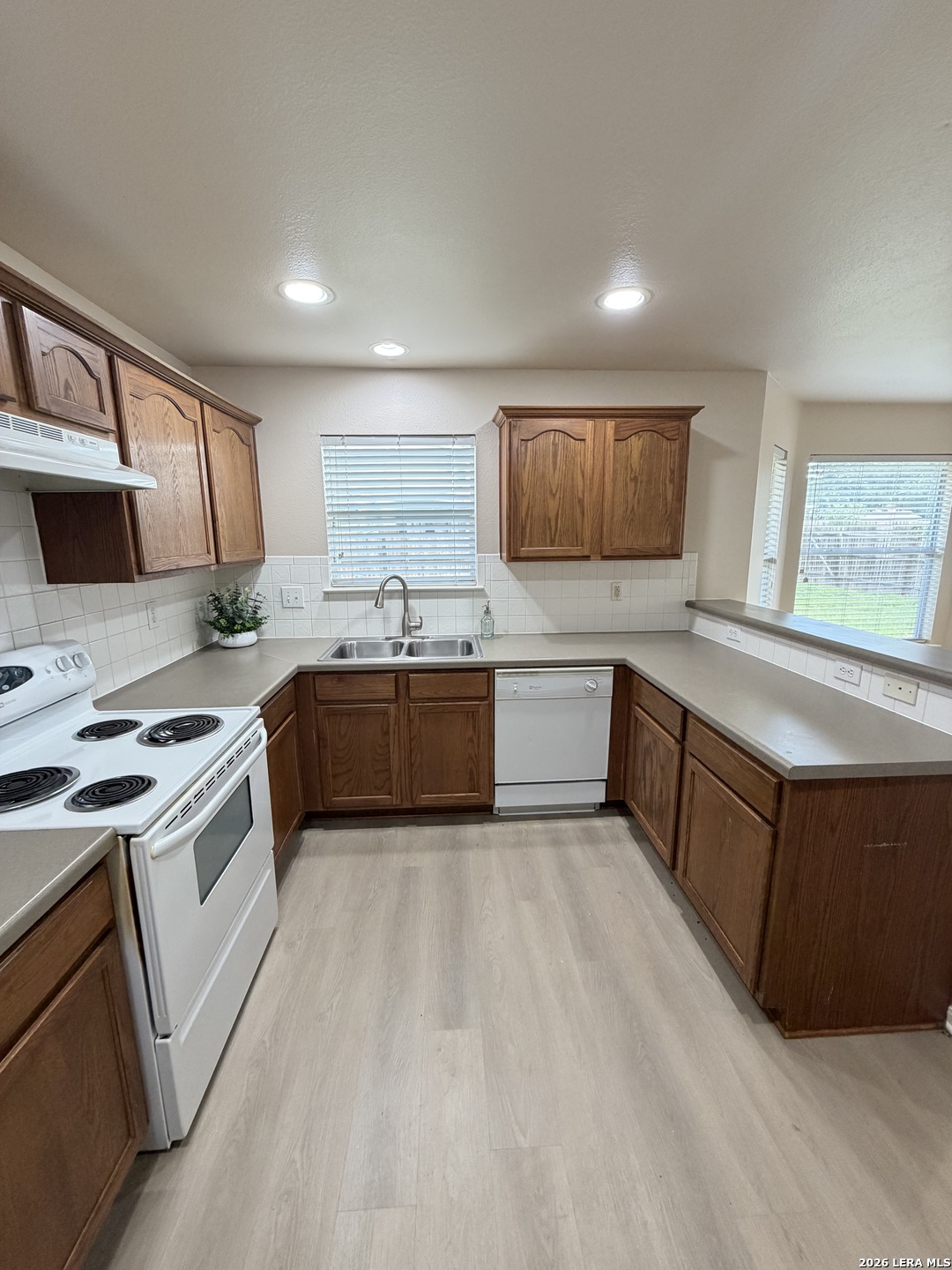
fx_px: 513
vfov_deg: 102.1
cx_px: 476
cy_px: 635
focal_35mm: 14
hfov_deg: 85.7
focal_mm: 2.22
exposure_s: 1/60
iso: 250
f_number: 2.2
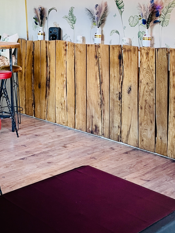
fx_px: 364
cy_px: 31
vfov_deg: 33.9
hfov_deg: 26.4
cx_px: 28
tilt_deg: -0.3
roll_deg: -1.2
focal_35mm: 54
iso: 160
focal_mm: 5.1
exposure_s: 1/50
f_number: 1.6
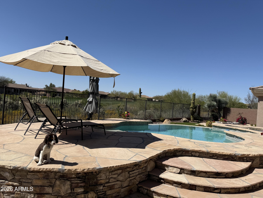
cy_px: 99
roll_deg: -4.8
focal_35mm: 24
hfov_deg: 71.6
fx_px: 182
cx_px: 132
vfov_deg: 56.8
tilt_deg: +0.0
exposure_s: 1/8130
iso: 80
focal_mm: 6.76
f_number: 1.78
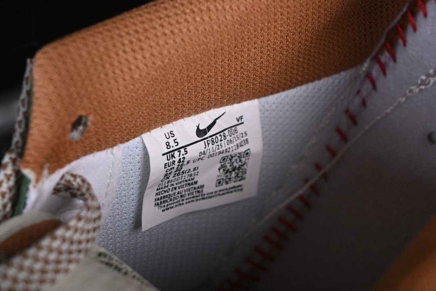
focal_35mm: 75
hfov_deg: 27.0
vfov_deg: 18.2
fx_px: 908
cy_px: 146
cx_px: 218
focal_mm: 50
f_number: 7.1
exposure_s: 1/160
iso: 160
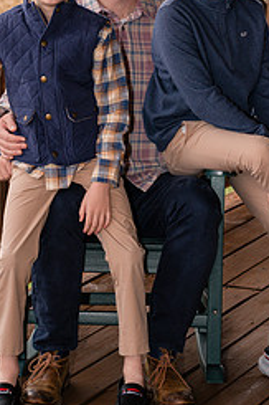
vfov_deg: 13.1
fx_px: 1751
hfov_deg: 8.8
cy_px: 71
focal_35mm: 156
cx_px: 140
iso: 320
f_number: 5.6
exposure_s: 1/250
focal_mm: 85
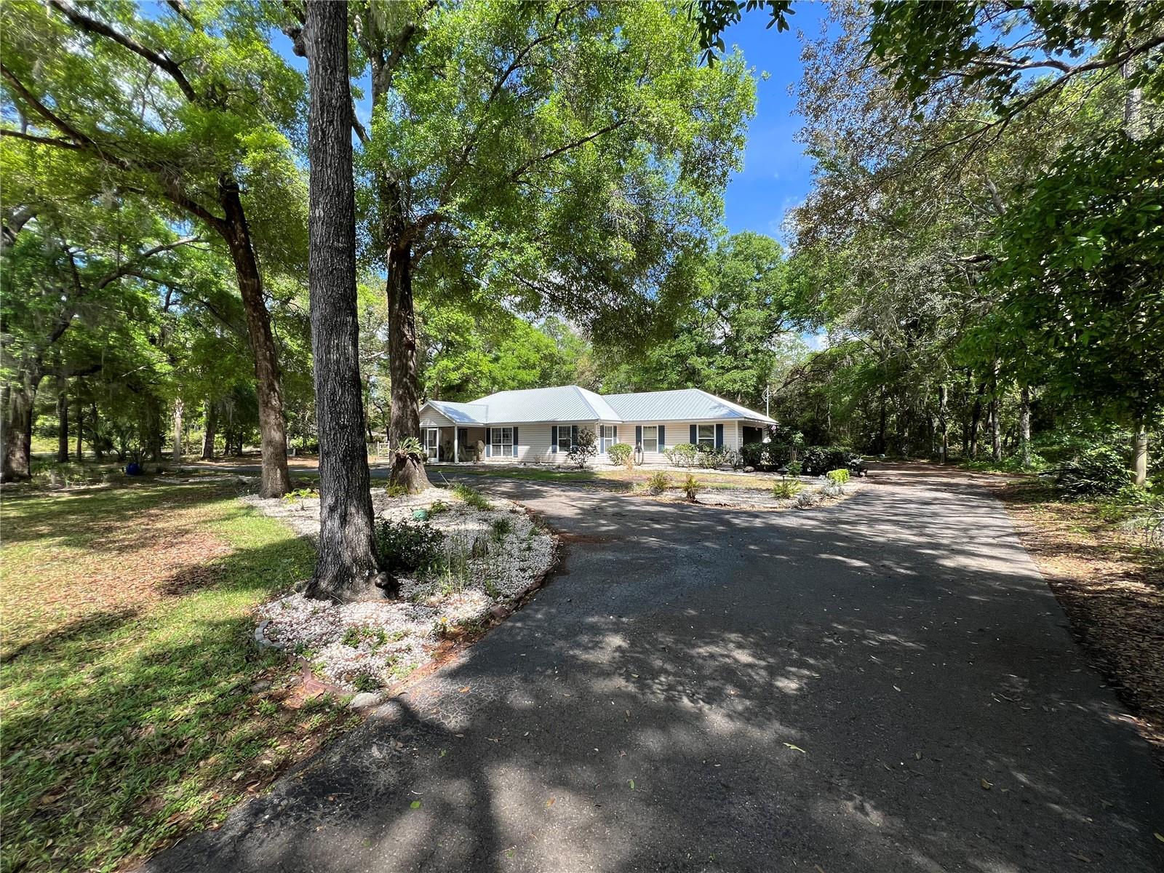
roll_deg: -0.2
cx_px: 582
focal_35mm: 13
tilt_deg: -0.5
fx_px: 437
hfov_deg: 106.2
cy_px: 436
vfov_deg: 89.9
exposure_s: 1/508
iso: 32
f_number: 1.8
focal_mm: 1.57
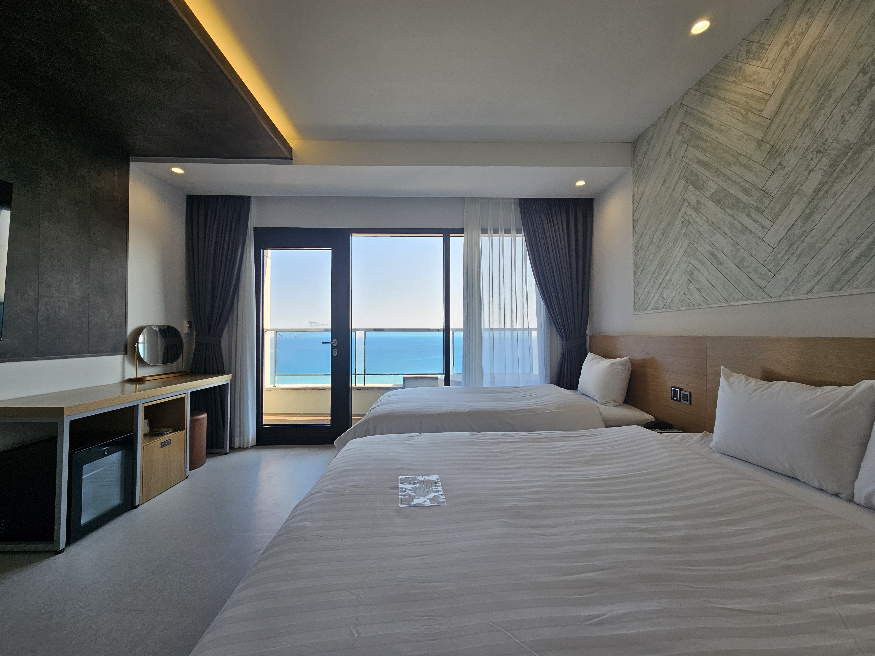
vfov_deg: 89.9
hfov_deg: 106.2
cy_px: 328
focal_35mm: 13
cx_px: 438
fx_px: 329
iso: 50
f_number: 2.2
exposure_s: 1/325
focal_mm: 2.2
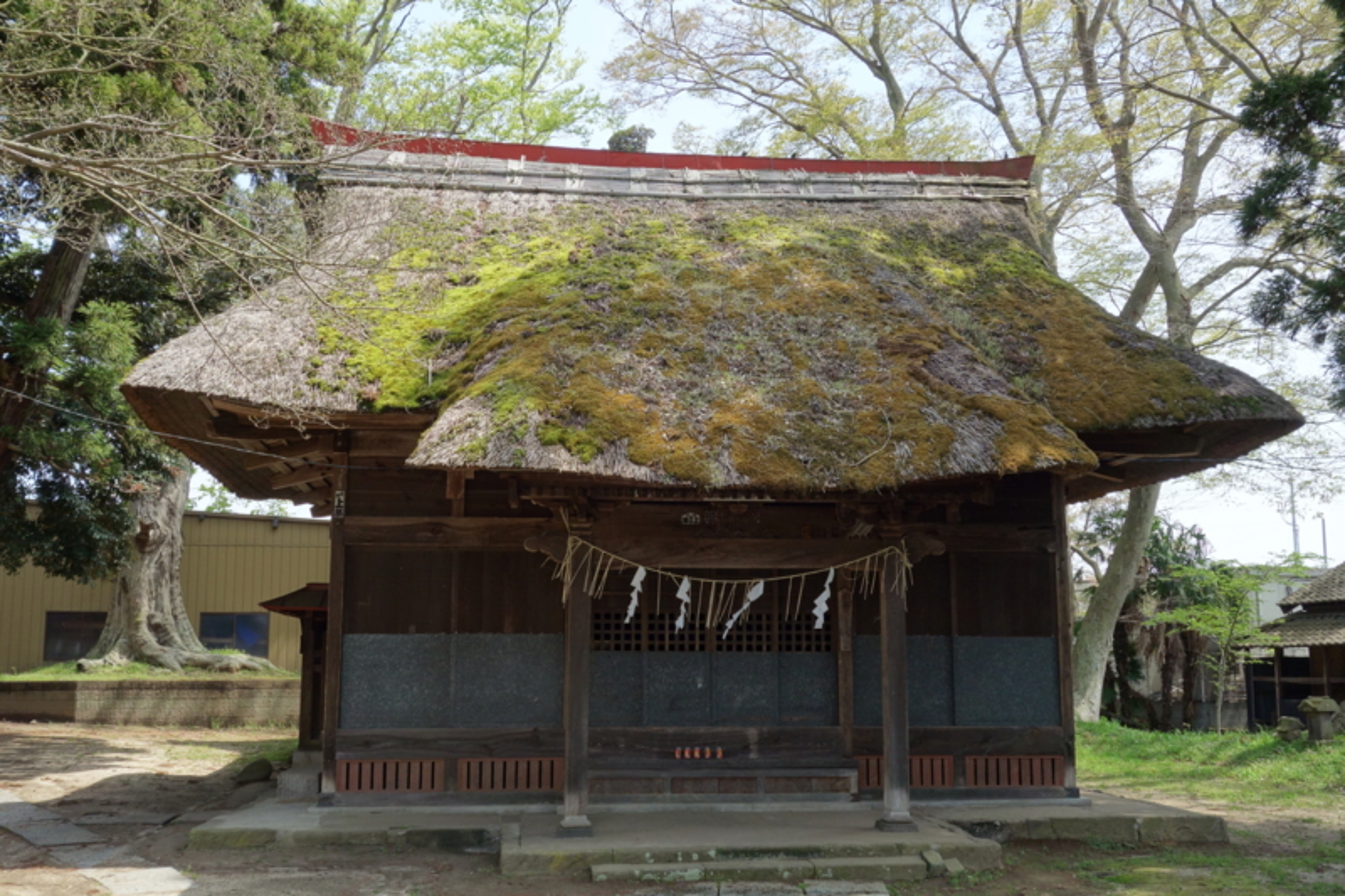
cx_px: 672
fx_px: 1382
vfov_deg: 35.9
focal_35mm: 37
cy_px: 448
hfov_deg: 51.9
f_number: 5.6
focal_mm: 13.58
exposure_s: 1/125
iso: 160
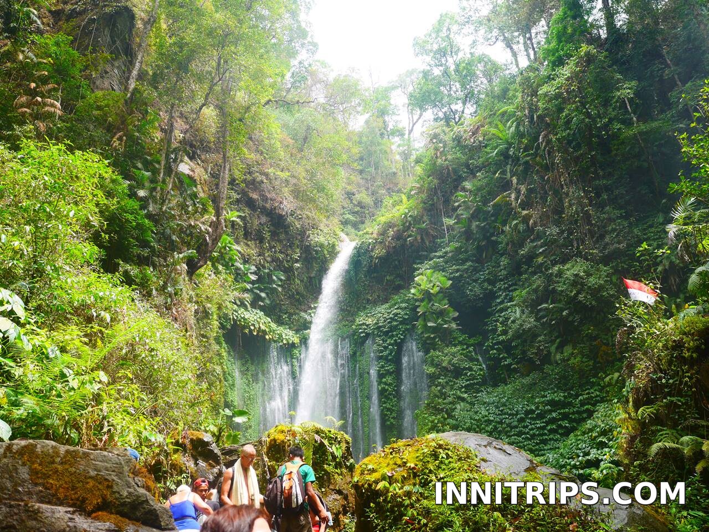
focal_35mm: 30
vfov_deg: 46.8
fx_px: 615
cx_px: 354
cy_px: 266
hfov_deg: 59.9
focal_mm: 15
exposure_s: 1/250
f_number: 2.8
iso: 200
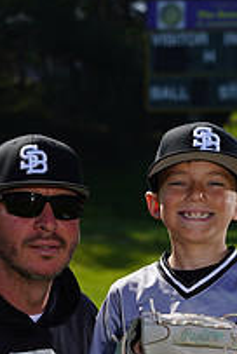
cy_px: 457
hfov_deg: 4.5
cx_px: 58
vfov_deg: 6.7
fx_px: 3001
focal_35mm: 305
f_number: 8
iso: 100
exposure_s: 1/250
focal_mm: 107
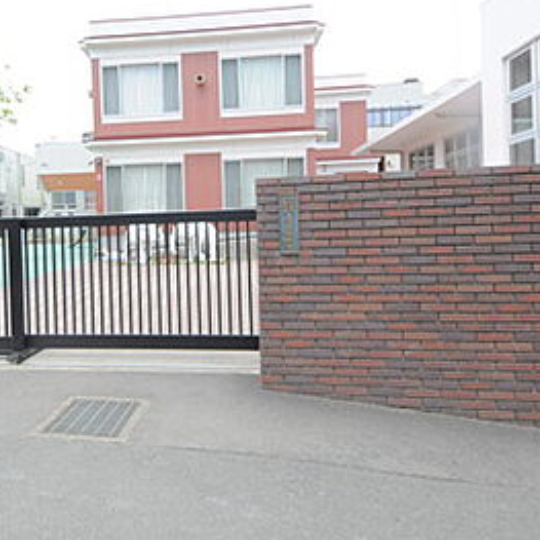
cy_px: 227
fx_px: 424
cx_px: 195
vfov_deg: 64.6
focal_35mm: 24
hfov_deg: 63.9
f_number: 7.1
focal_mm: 8
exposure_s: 1/200
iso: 200
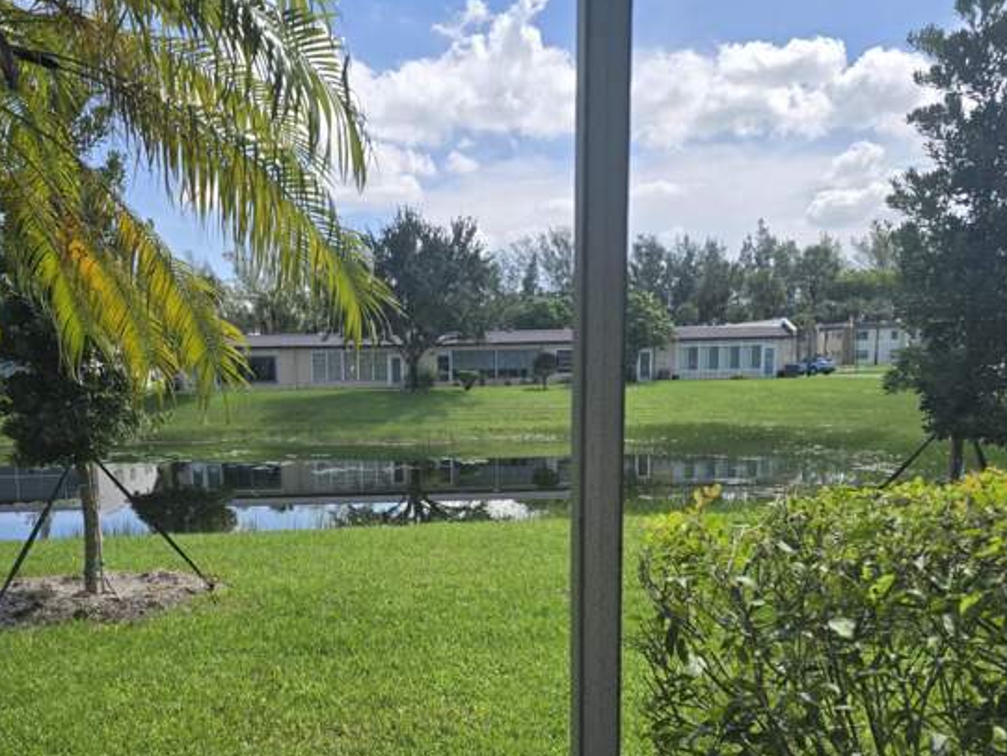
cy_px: 521
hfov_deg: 53.7
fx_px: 989
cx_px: 430
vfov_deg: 41.1
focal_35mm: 34
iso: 12
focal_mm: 6.3
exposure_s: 1/500
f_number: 1.7
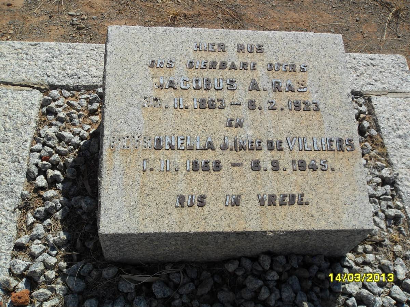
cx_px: 205
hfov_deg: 52.6
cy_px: 154
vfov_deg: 40.7
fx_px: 415
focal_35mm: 35
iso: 80
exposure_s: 1/250
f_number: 8.2
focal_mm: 6.3
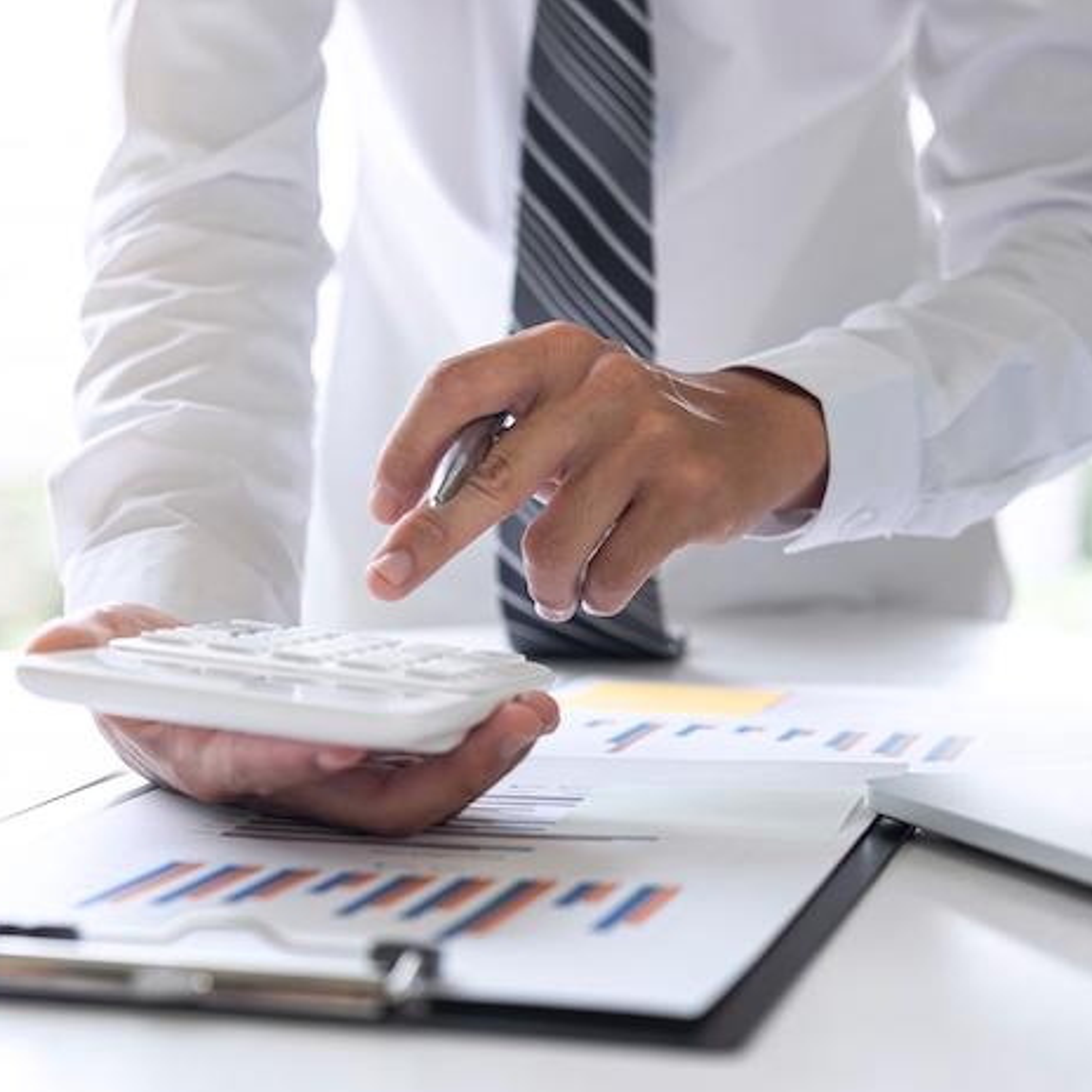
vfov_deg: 25.4
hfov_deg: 25.3
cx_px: 419
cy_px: 547
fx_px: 2427
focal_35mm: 68
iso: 200
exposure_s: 1/180
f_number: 2.8
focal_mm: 35
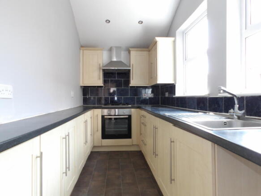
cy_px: 98
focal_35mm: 24
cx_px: 130
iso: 174
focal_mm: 4.3
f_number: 4.1
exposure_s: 1/30
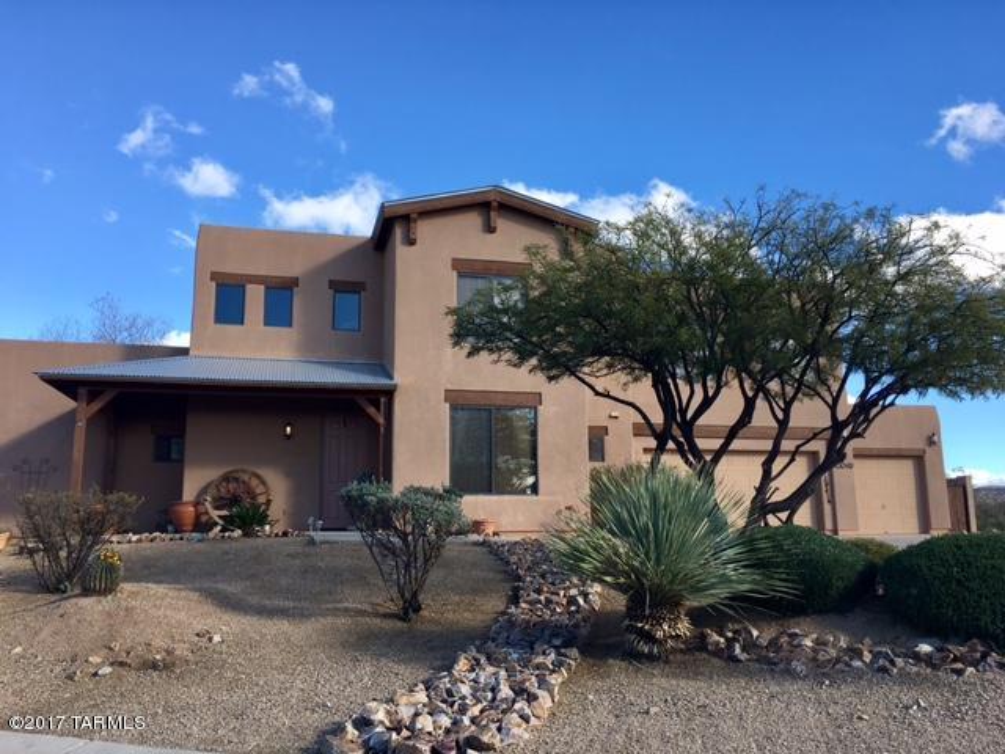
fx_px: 842
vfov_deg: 48.2
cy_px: 377
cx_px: 502
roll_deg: +1.6
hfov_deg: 61.7
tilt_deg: +9.6
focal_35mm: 29
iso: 25
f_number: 2.2
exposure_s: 1/561
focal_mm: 4.15
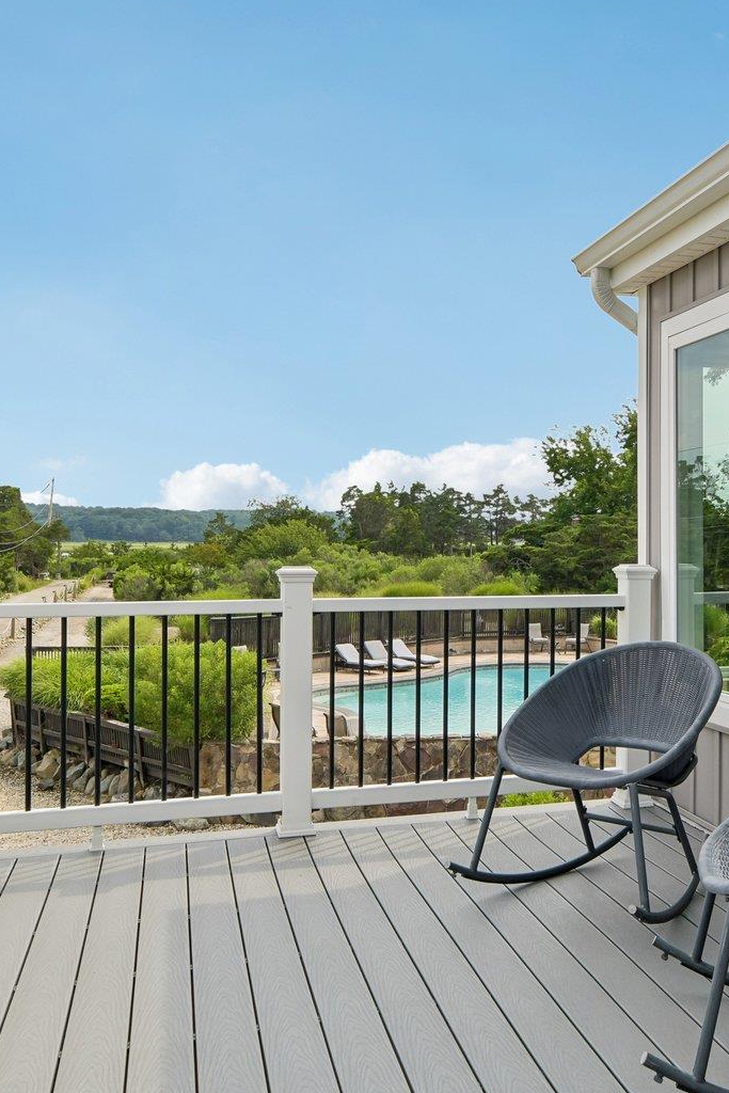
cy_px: 515
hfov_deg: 38.2
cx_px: 519
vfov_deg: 55.8
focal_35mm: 34
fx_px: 1032
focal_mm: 17
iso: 160
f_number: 9
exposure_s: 1/400
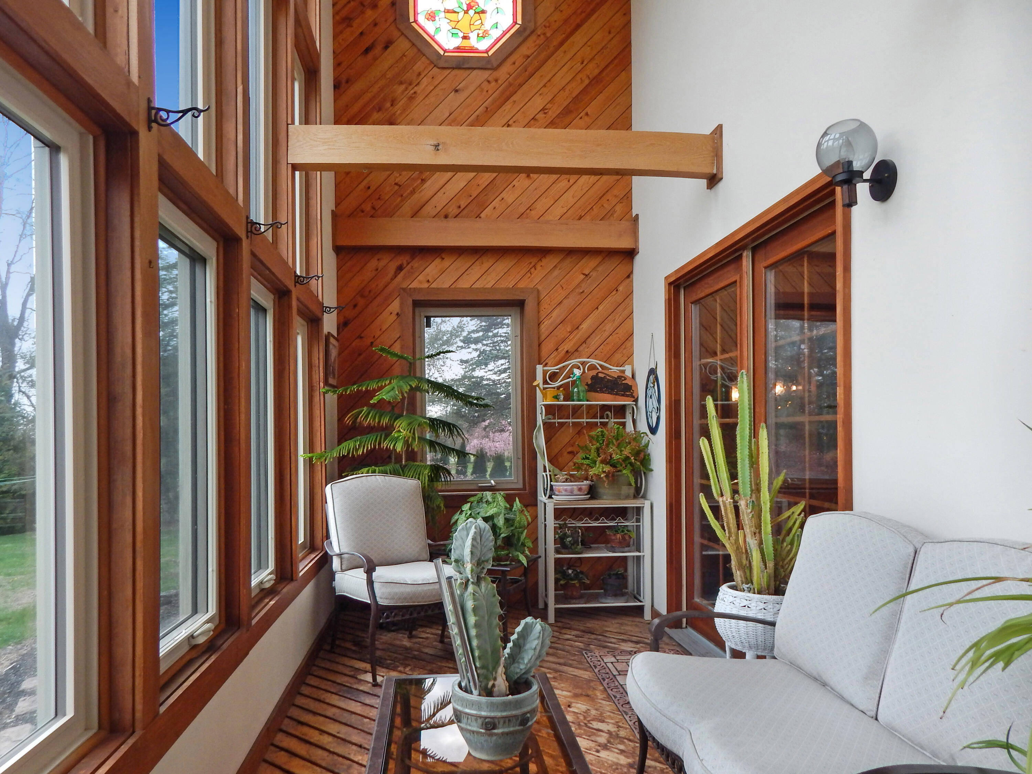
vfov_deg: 61.1
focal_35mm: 22
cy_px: 387
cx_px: 516
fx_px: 656
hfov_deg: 76.4
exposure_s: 1/100
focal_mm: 4
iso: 125
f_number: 3
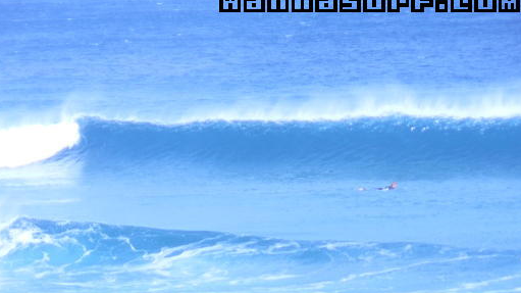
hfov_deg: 6.3
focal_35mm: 342
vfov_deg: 3.5
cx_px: 256
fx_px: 4723
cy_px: 196
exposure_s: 1/1000
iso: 100
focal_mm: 48.6
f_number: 3.3
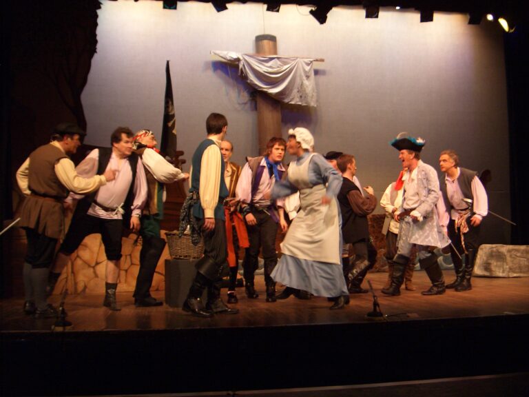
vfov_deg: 36.8
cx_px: 264
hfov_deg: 47.9
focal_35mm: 39
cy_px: 198
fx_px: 596
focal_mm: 8
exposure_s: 1/80
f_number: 2.8
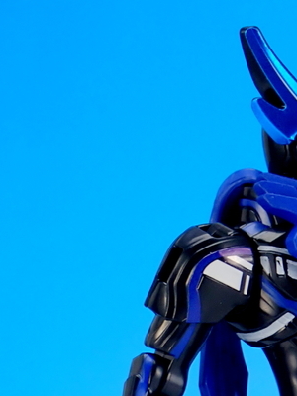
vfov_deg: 9.3
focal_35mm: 210
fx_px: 2402
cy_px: 459
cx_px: 324
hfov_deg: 7.0
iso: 100
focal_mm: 14.62
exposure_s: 1.6
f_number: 16
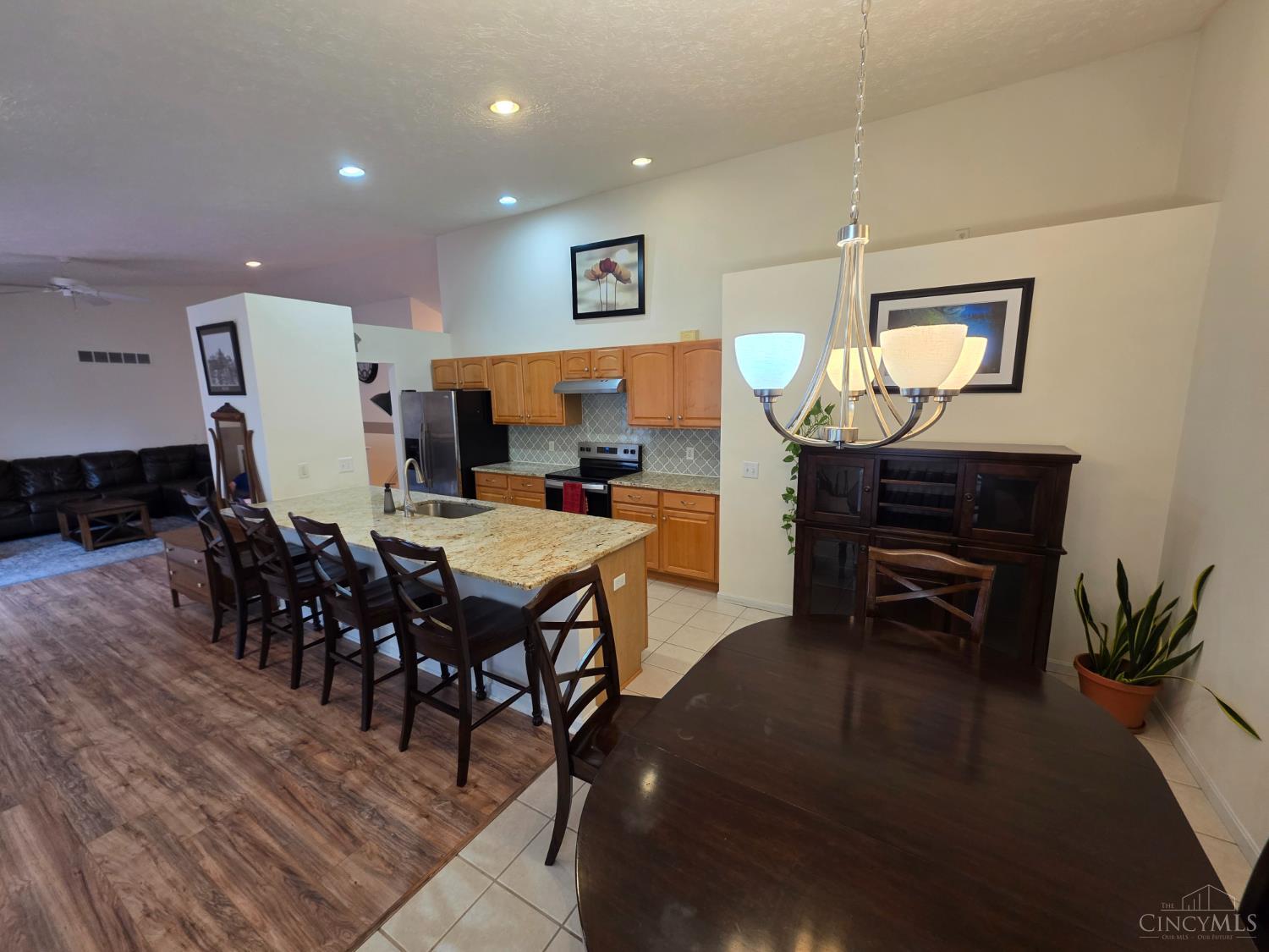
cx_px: 634
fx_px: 477
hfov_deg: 106.2
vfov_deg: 89.9
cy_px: 476
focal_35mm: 13
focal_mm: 2.2
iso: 200
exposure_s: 1/60
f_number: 1.9
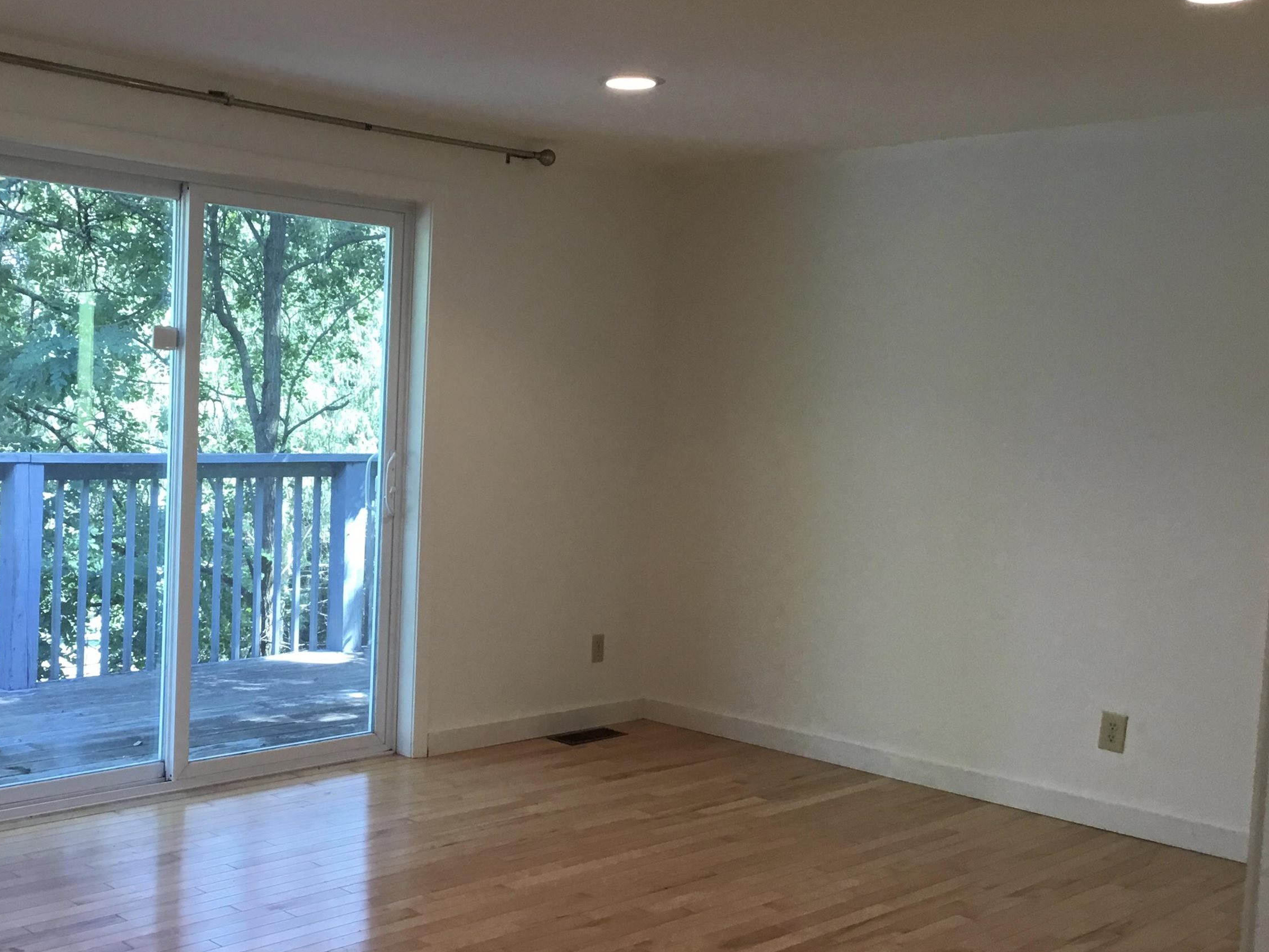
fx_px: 1540
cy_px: 489
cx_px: 418
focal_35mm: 42
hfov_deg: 44.1
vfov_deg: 34.4
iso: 32
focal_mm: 3.3
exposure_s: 1/30
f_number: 2.4
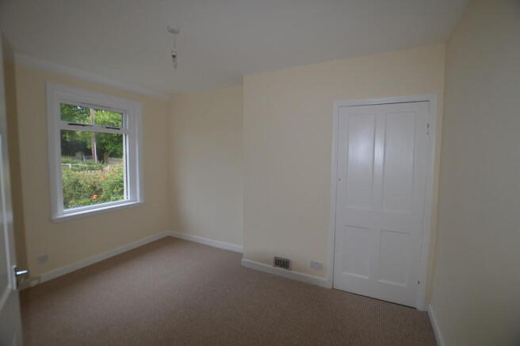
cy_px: 173
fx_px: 216
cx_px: 260
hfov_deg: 100.4
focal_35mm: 15
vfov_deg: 77.2
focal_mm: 10
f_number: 4
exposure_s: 1/60
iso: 400
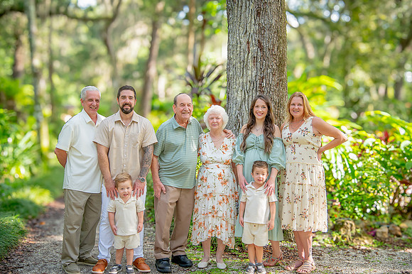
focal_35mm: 48
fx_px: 549
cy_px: 137
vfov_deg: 28.0
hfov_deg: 41.1
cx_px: 206
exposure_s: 1/250
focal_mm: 48
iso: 400
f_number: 4
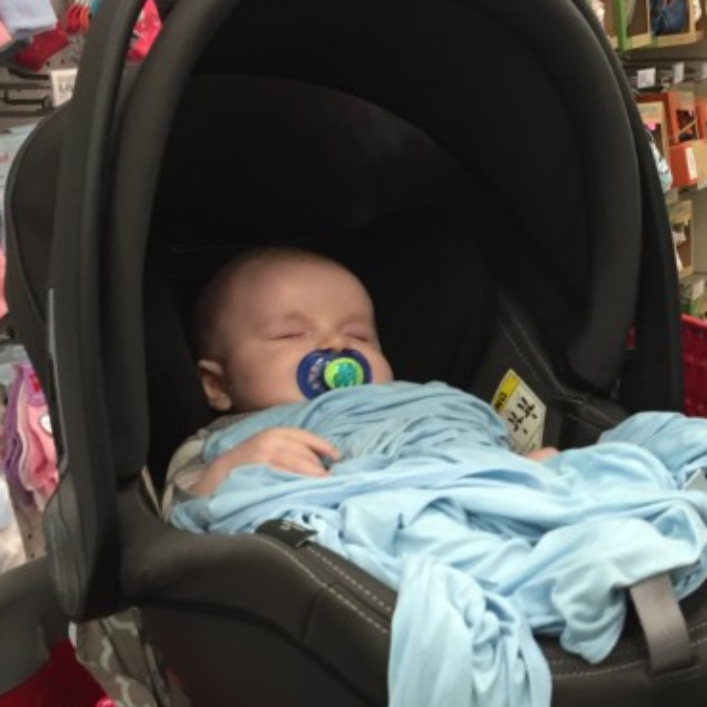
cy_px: 470
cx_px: 663
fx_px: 1641
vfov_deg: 24.2
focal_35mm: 71
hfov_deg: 23.5
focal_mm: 4.15
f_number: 2.2
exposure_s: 1/30
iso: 100
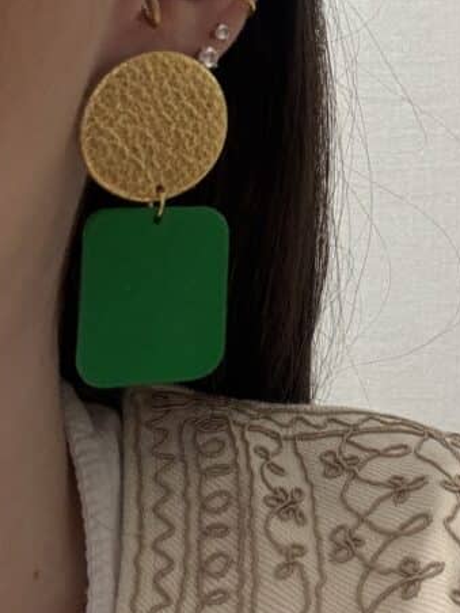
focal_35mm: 68
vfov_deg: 27.4
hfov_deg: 20.6
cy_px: 41
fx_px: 1205
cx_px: 510
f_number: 1.9
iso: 40
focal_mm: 2.69
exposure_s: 1/50
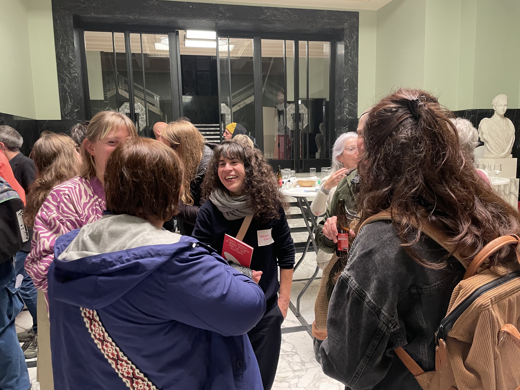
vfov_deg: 53.1
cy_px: 195
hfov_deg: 67.3
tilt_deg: -5.2
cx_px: 260
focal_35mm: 26
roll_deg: +2.4
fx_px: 391
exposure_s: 1/50
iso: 250
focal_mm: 4.2
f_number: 1.6
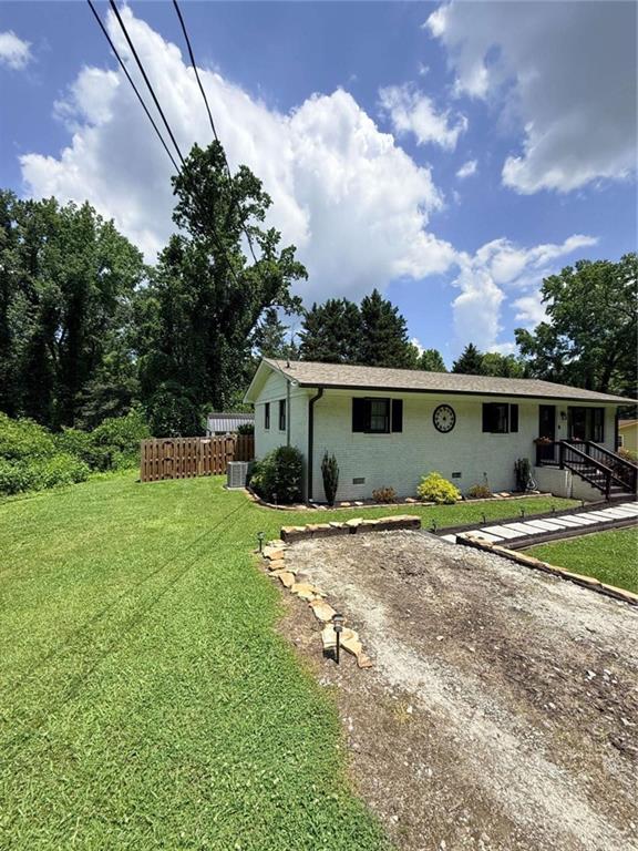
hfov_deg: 85.7
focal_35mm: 14
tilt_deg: +0.9
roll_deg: -1.0
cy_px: 426
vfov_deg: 102.1
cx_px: 319
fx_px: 344
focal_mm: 2.22
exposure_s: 1/1848
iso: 50
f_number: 2.2
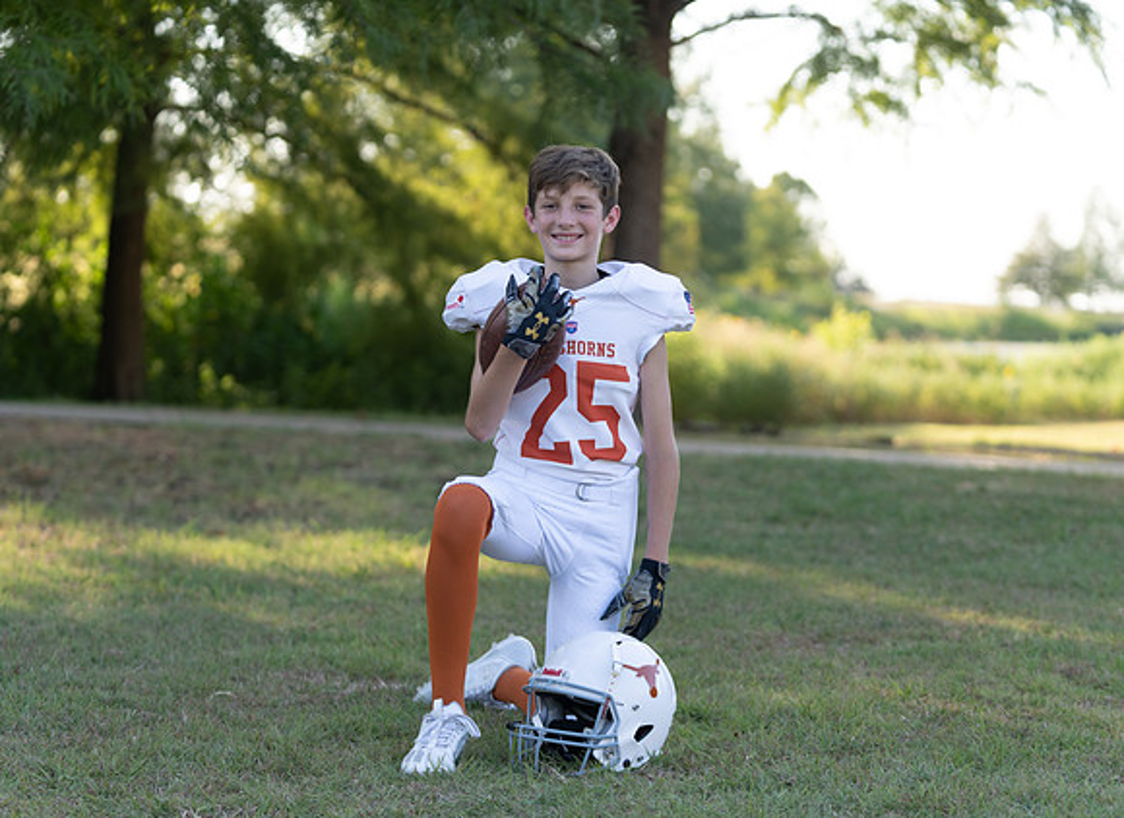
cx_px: 612
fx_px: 2853
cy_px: 408
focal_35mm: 89
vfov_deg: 16.3
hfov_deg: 22.3
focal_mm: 81
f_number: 2.8
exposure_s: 1/400
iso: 160
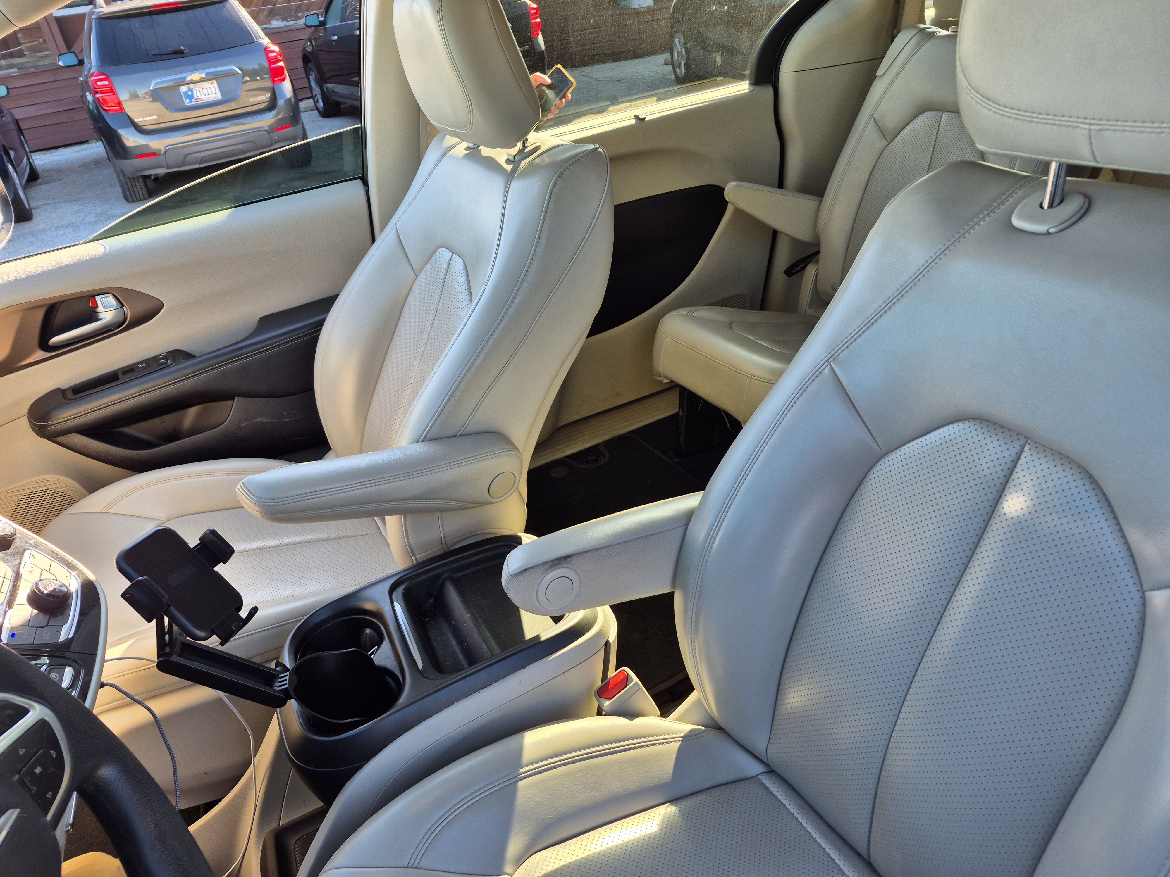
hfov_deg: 73.9
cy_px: 438
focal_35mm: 23
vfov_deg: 58.9
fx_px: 777
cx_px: 585
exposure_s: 1/180
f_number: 1.8
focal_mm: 5.4
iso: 32
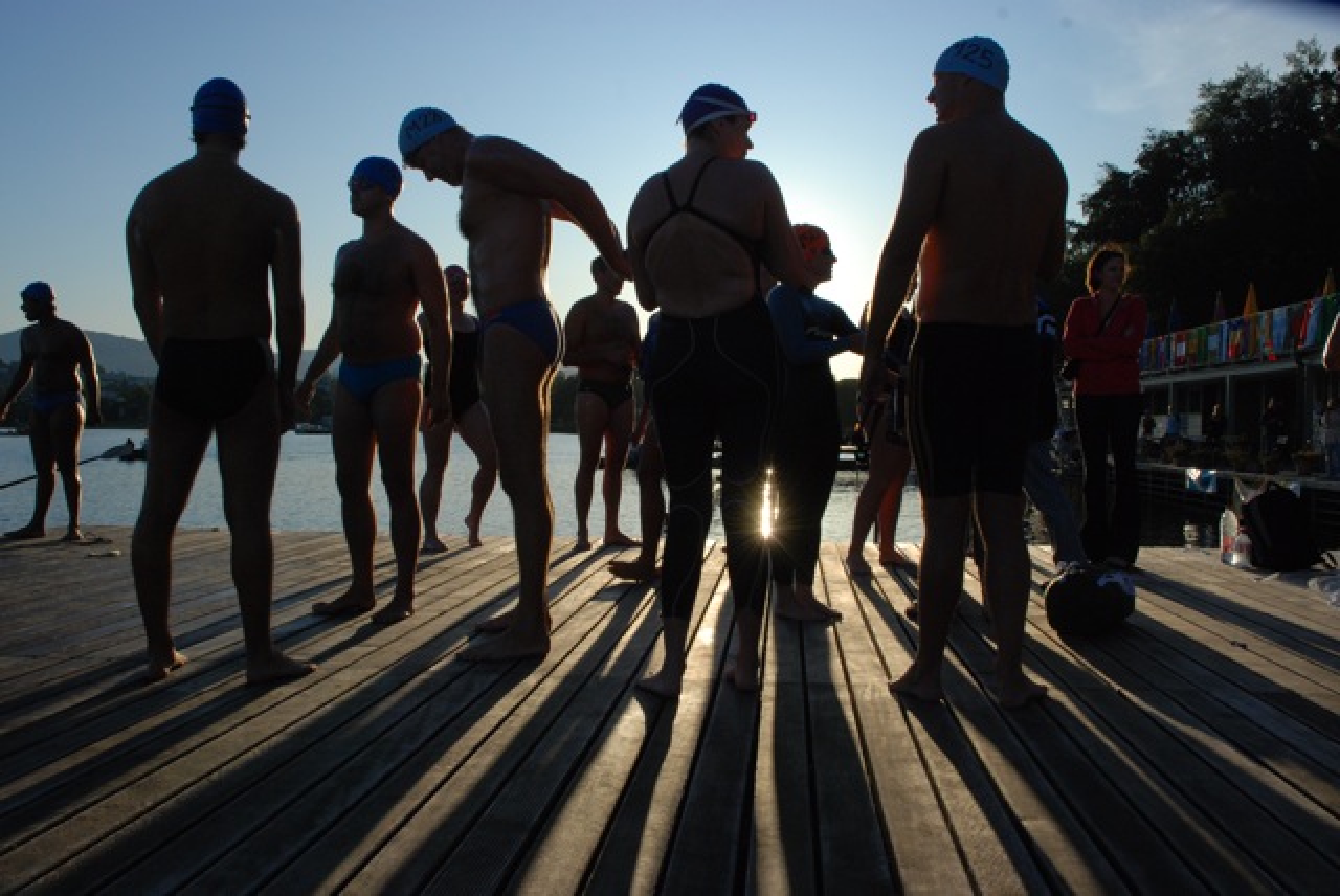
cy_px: 448
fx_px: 1006
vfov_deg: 48.0
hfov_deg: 67.3
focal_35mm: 27
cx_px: 670
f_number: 13
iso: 400
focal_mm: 18
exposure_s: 1/640
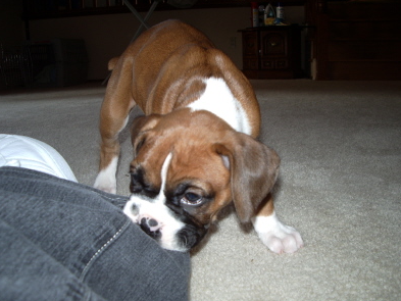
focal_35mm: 36
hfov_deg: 51.3
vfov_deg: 39.7
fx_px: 417
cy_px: 150
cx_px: 196
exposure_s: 1/40
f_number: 2.6
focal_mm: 5.8
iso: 100
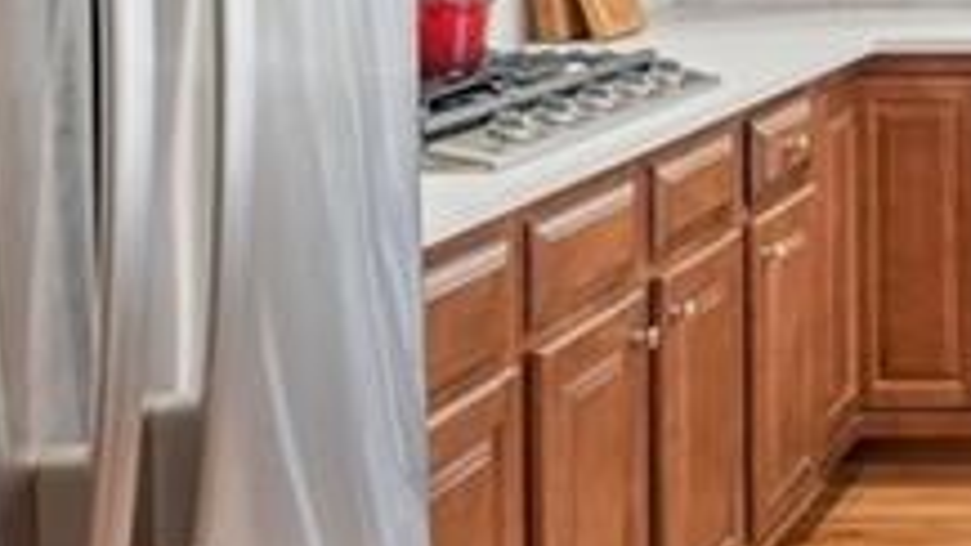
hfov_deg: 23.9
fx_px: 1776
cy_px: -168
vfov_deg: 16.5
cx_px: 1472
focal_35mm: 69
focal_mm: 14
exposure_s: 1/6
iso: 320
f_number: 8
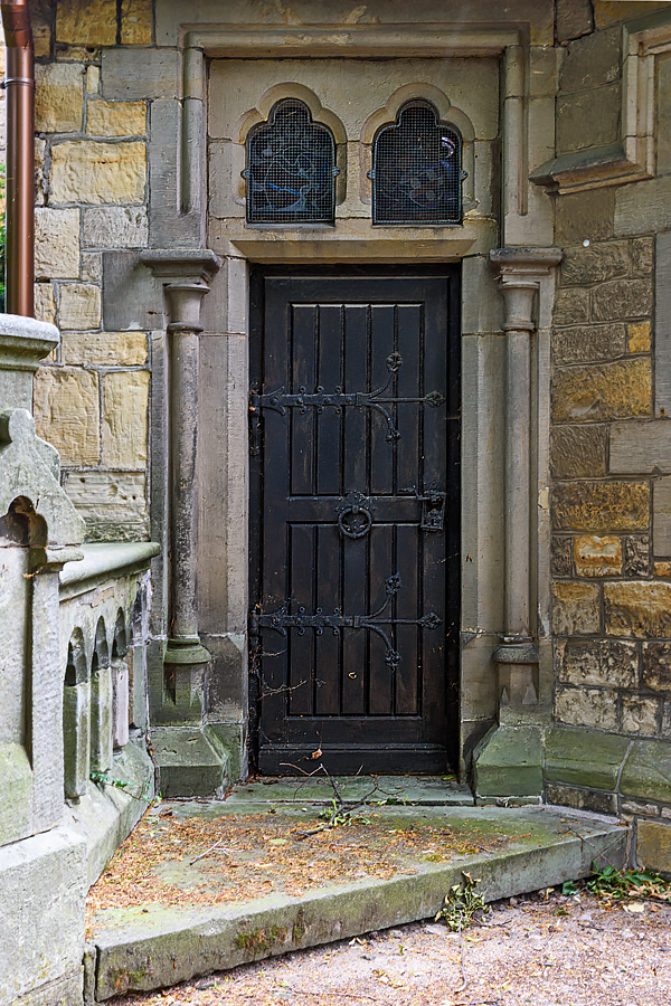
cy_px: 503
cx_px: 336
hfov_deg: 28.9
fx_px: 1300
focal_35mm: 46
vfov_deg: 42.3
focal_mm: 31
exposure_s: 1/60
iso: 280
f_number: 6.3
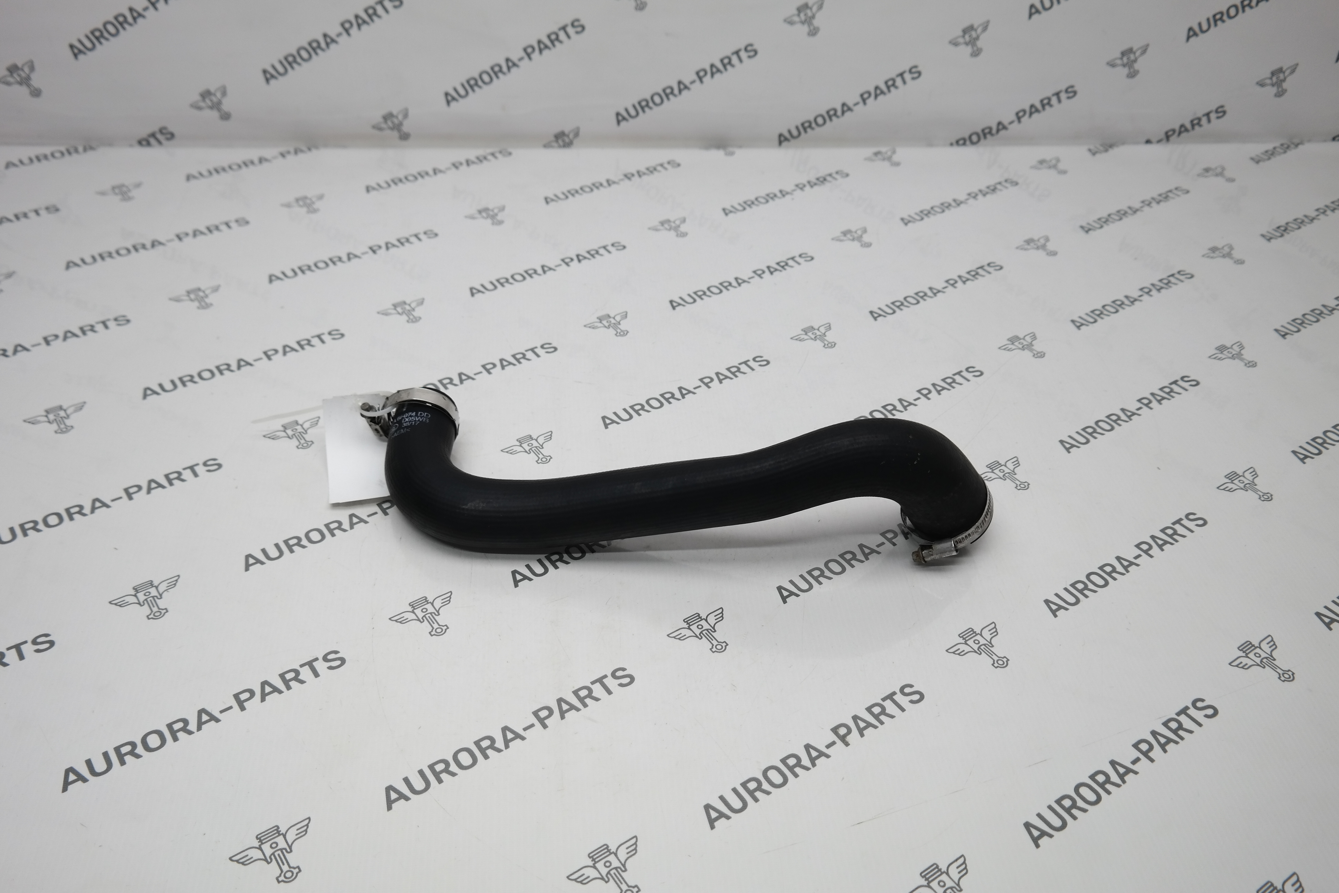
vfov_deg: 43.6
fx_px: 1116
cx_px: 670
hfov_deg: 61.9
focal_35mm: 30
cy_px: 446
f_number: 3.5
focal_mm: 20
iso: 100
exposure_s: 1/80
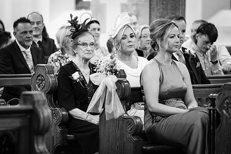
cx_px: 108
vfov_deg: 8.7
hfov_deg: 13.0
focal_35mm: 158
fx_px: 1014
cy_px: 64
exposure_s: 1/160
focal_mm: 90
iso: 1600
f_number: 2
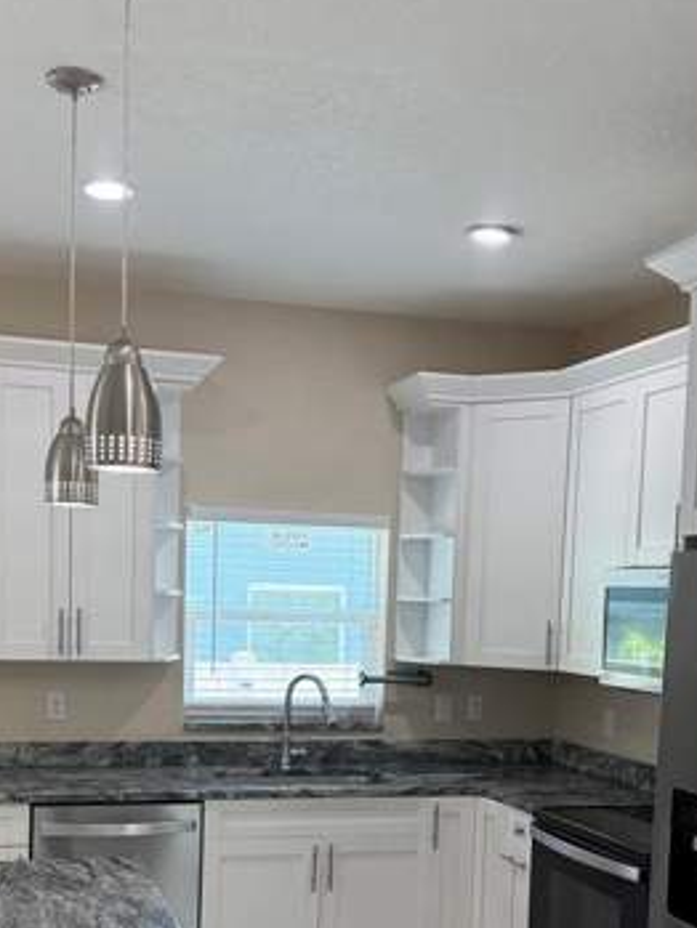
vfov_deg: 41.8
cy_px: 683
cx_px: 311
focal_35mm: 44
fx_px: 1181
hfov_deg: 32.9
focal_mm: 6.76
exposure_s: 1/212
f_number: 1.78
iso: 160
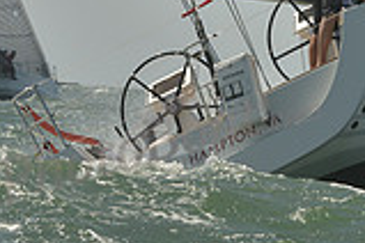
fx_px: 7411
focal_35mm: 731
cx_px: 443
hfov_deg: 2.8
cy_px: -8
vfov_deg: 1.9
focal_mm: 200
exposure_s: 1/1250
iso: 280
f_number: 9
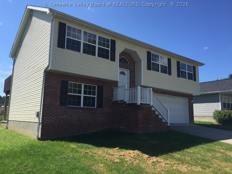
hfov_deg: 61.7
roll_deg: -2.4
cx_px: 116
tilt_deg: +10.4
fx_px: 194
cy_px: 87
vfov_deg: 48.2
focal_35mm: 29
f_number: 2.2
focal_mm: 4.15
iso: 32
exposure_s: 1/1464
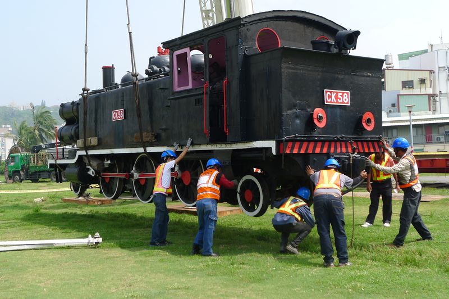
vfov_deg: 28.6
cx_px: 224
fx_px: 586
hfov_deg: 41.9
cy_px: 150
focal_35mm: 47
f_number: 4
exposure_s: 1/500
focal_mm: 10
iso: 80
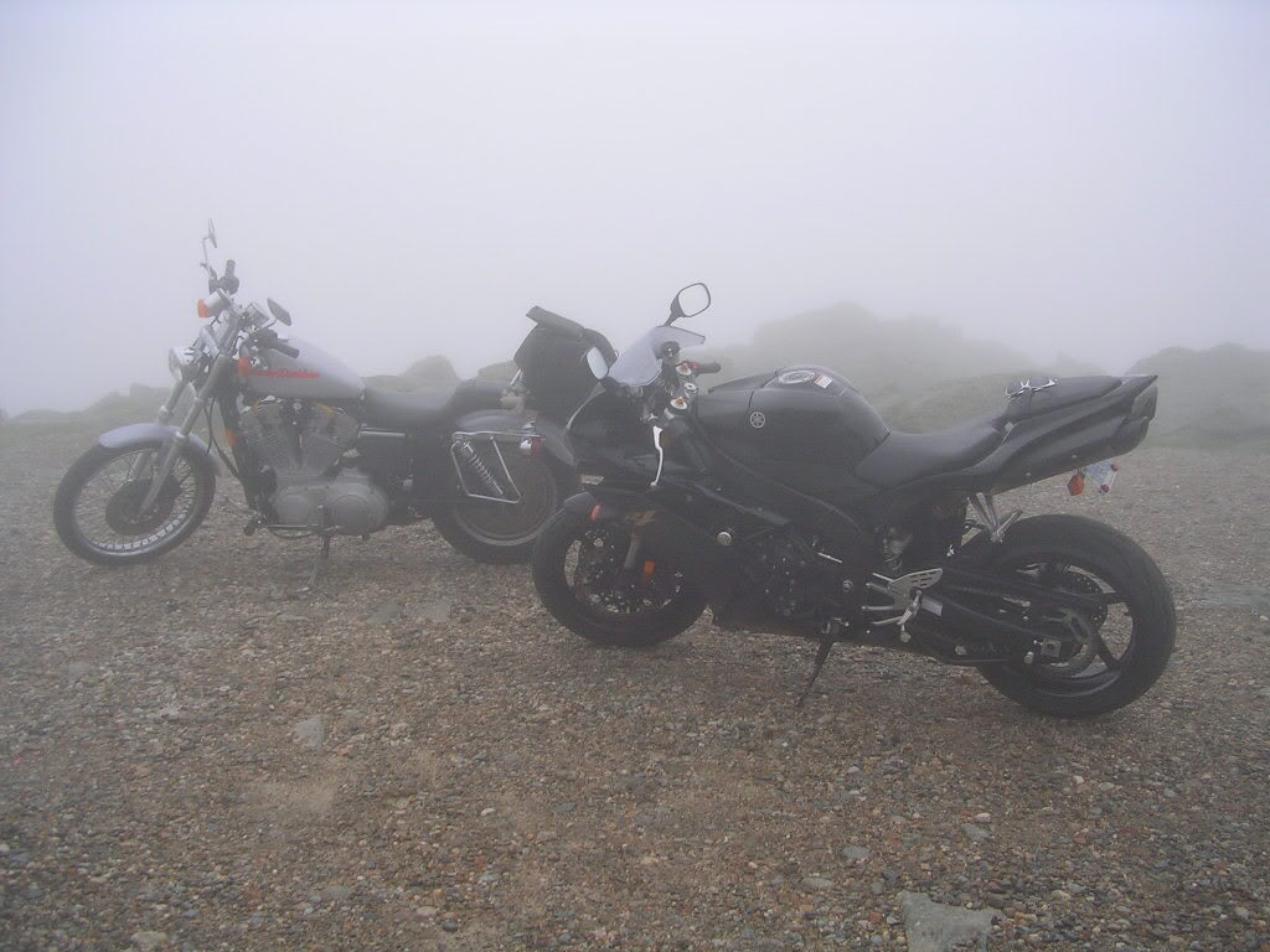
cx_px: 635
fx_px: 1394
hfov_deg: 49.0
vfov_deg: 37.7
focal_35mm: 38
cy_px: 476
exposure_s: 1/140
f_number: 2.8
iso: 50
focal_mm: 5.8
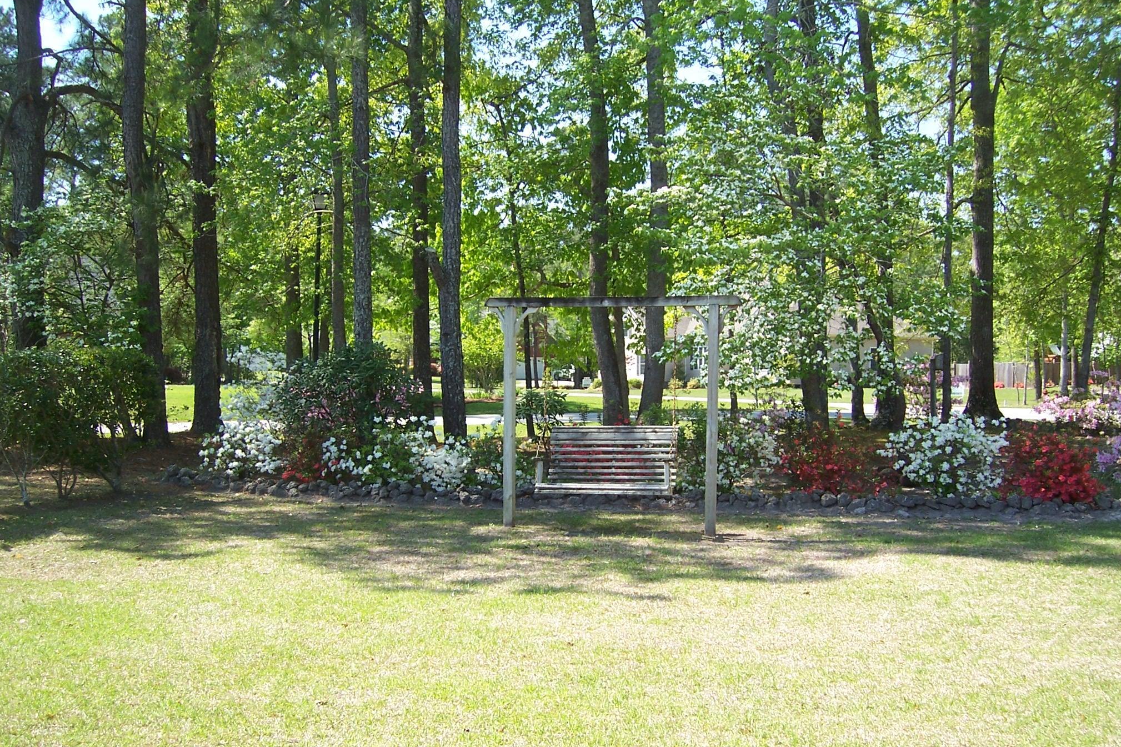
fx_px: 1183
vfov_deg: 35.0
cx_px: 560
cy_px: 409
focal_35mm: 38
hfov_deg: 50.7
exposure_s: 1/350
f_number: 3
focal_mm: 6
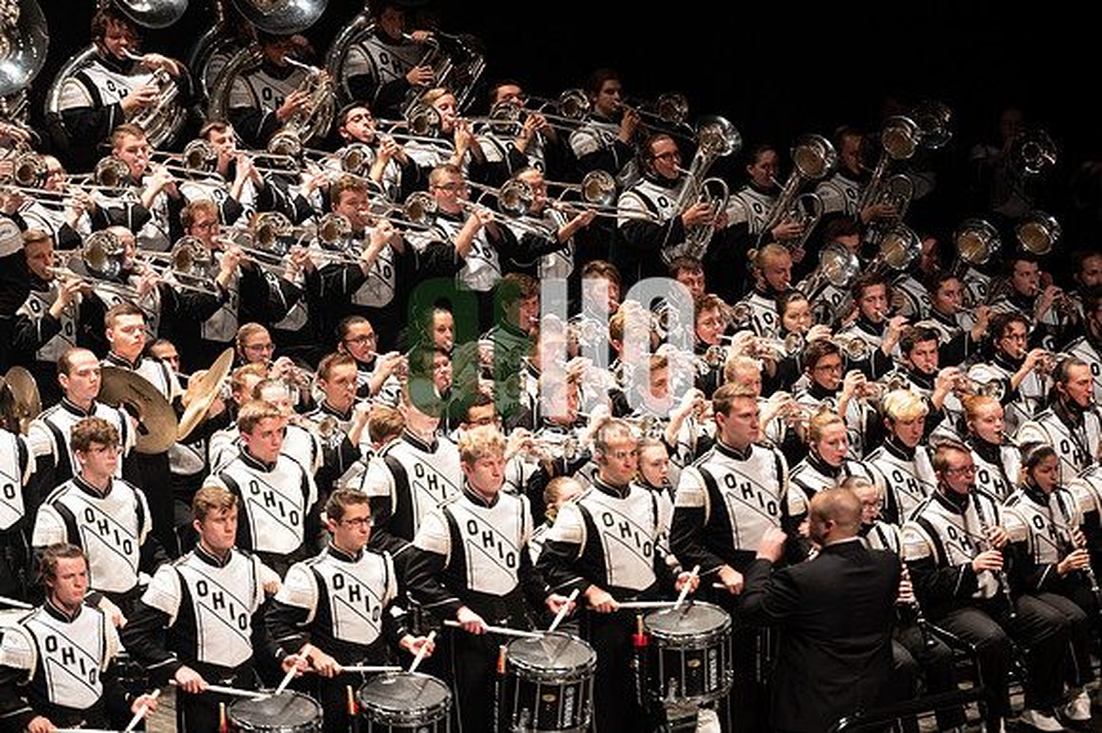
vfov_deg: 6.9
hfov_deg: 10.3
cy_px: 366
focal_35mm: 200
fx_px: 6118
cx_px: 551
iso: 2500
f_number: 2.8
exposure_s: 1/500
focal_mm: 200
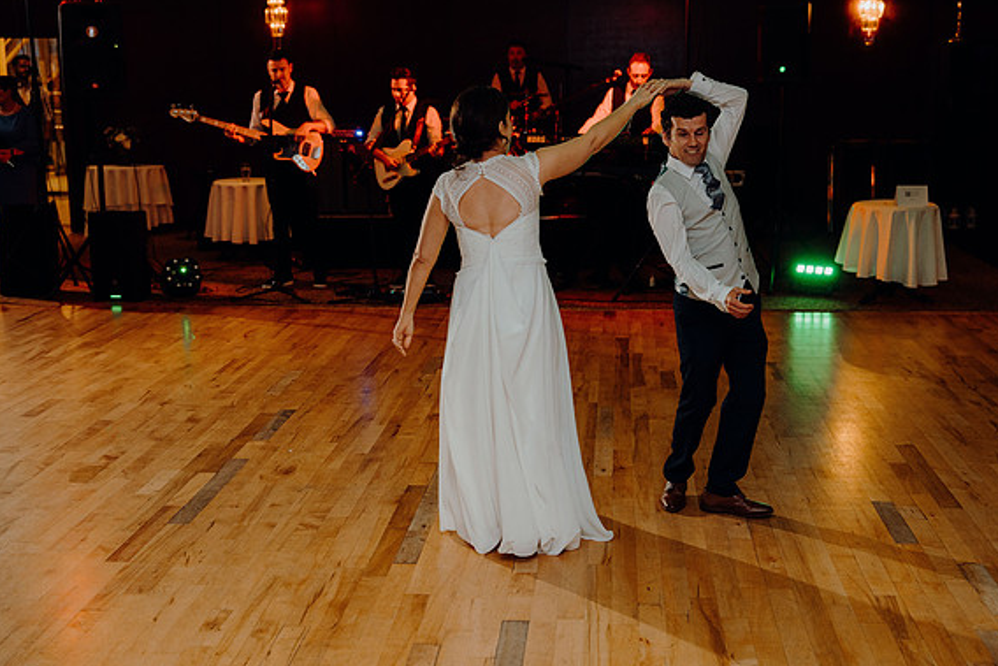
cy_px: 331
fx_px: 1303
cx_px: 506
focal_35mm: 47
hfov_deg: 41.9
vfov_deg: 28.7
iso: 1250
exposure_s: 1/160
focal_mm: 46
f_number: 2.8
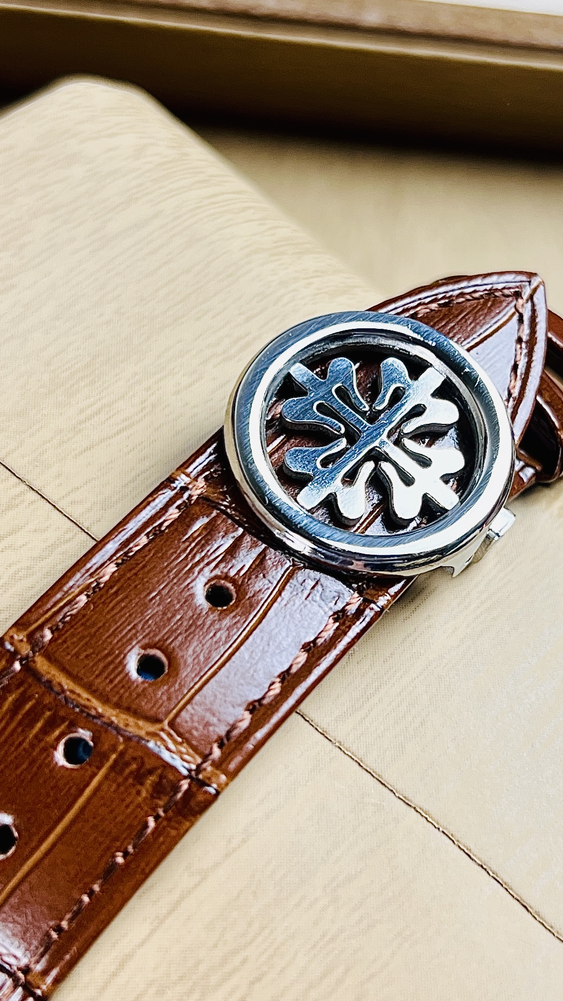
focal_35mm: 38
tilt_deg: -63.2
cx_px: 301
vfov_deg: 52.8
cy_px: 499
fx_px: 1009
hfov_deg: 31.2
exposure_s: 1/100
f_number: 1.5
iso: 32
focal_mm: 5.7
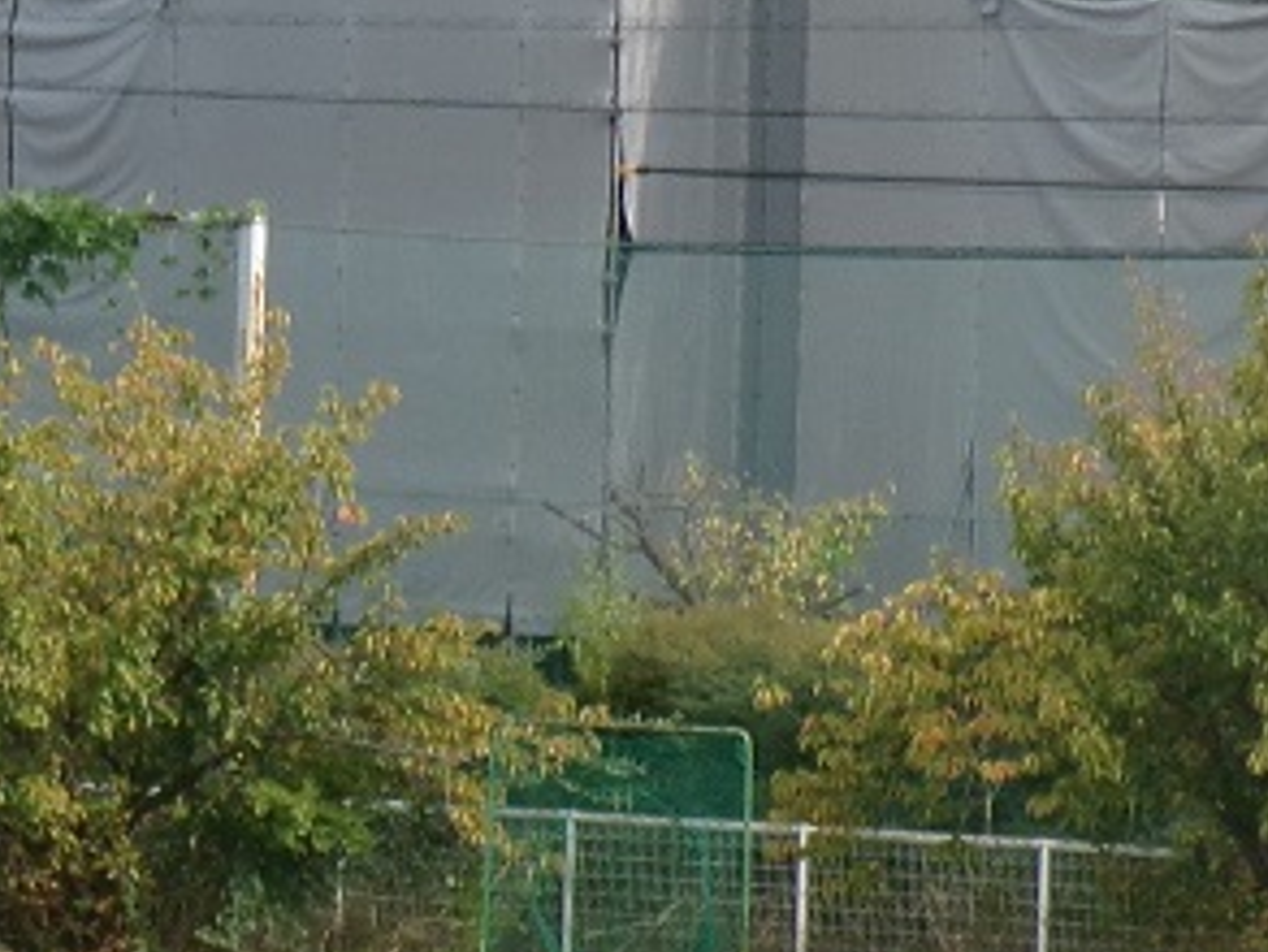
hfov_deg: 4.1
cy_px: 563
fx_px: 17736
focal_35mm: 484
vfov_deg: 3.1
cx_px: 4
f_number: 6.3
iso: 100
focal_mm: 25.5
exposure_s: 1/150
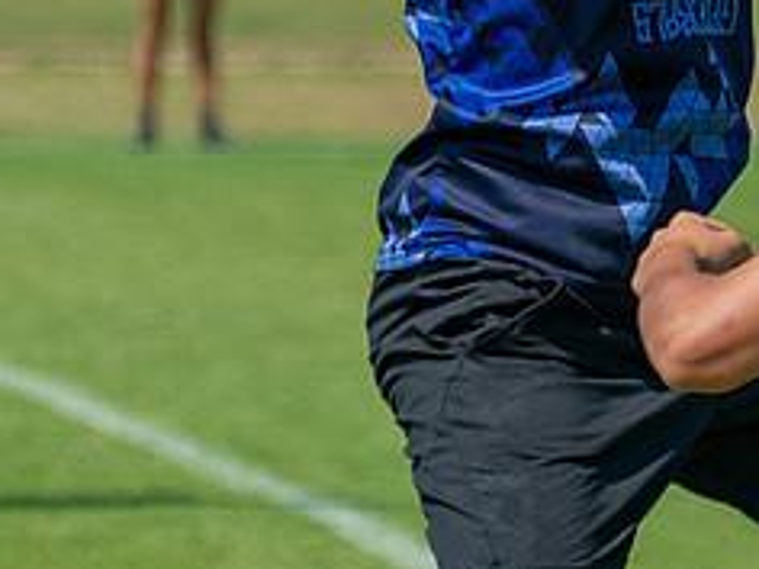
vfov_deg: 3.9
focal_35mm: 383
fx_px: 8398
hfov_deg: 5.2
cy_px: -150
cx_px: 630
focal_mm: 116
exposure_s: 1/3200
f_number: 4
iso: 280
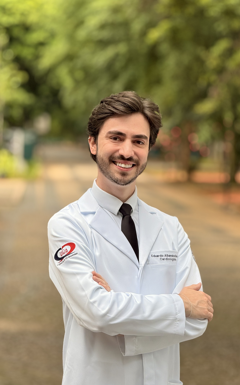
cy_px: 191
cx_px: 117
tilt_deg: -2.5
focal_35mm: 128
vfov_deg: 16.3
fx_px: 1340
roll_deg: -2.7
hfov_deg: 10.2
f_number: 2.8
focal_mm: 15.66
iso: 50
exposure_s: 1/150
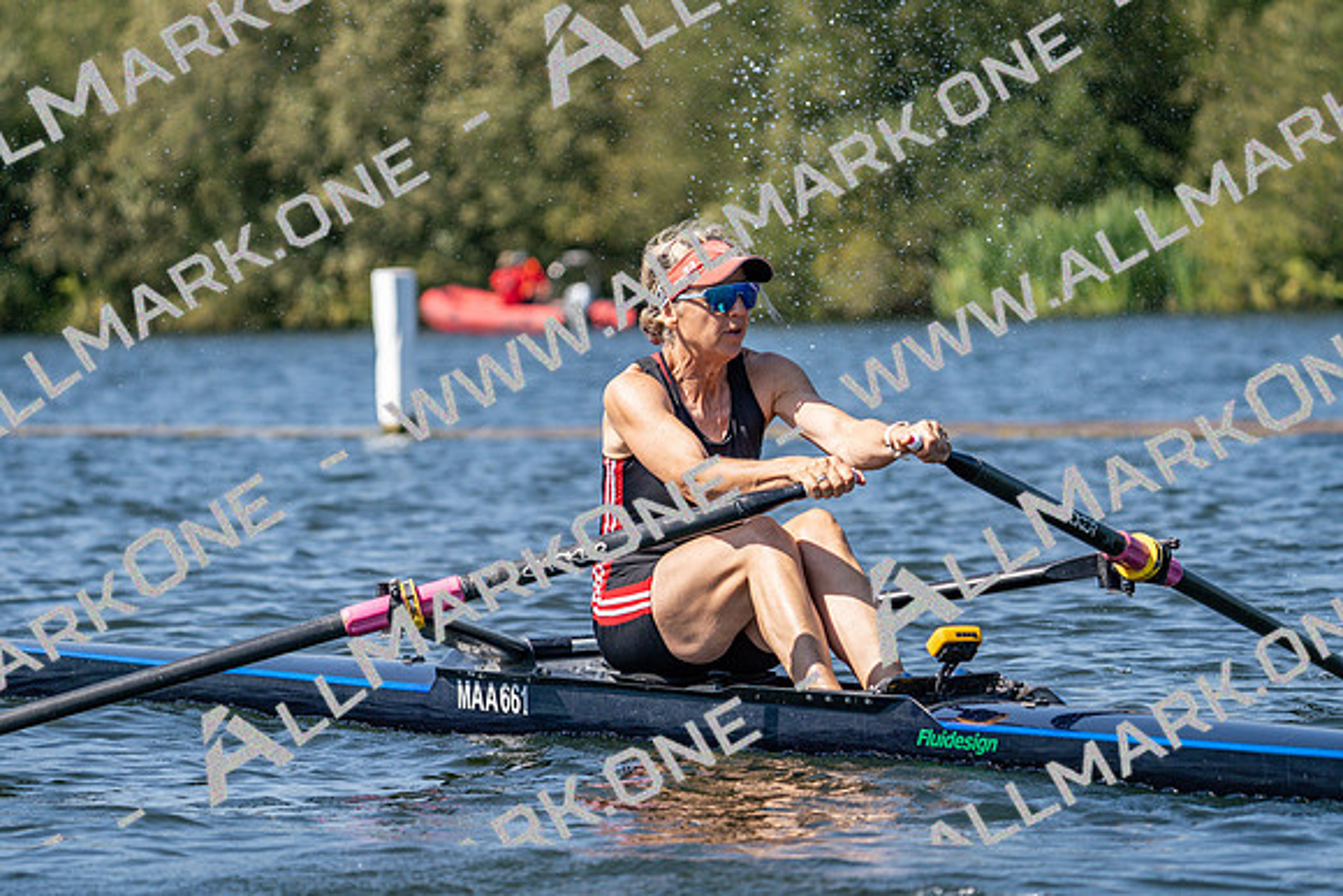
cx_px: 672
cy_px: 448
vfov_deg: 6.1
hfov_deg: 9.1
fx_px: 8395
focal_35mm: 225
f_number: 5.6
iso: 320
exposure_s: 1/2000
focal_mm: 225
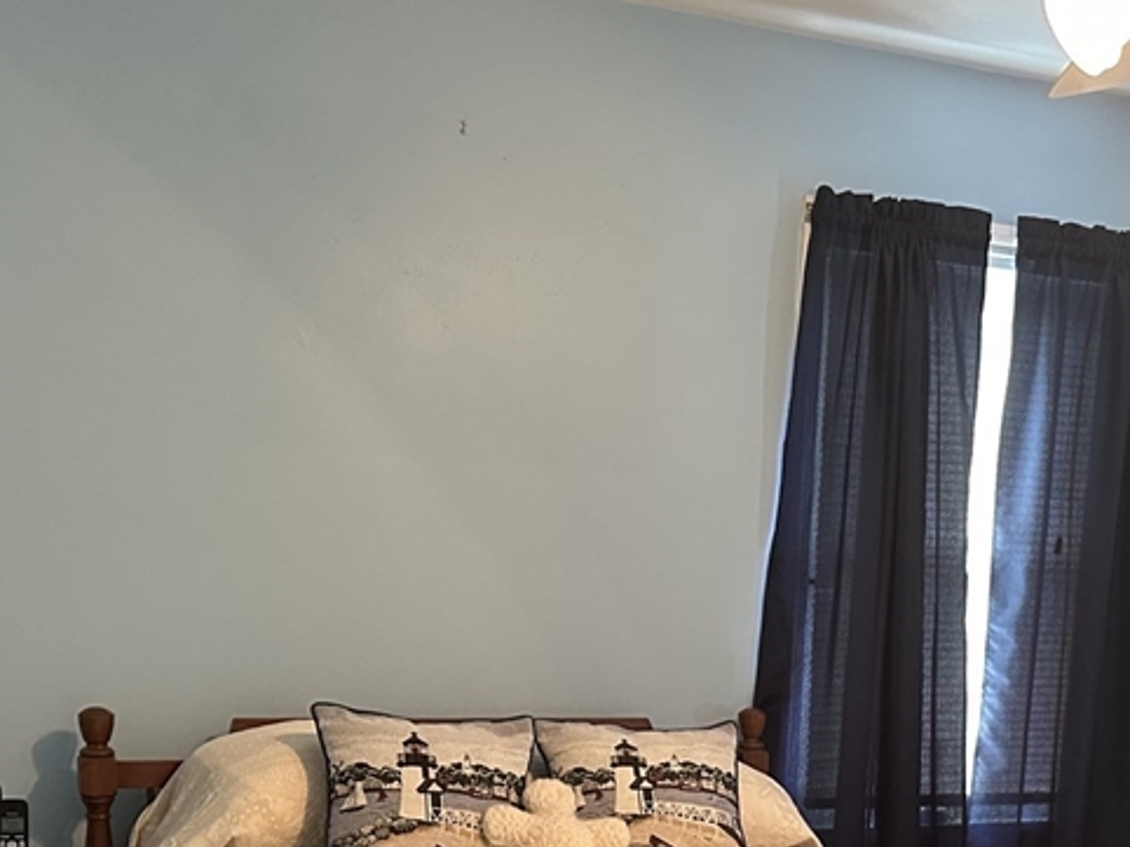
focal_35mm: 51
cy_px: 821
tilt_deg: -11.1
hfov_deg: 37.0
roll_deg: -2.9
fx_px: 1664
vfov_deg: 27.1
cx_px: 788
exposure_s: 1/60
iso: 640
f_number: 1.78
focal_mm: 6.86
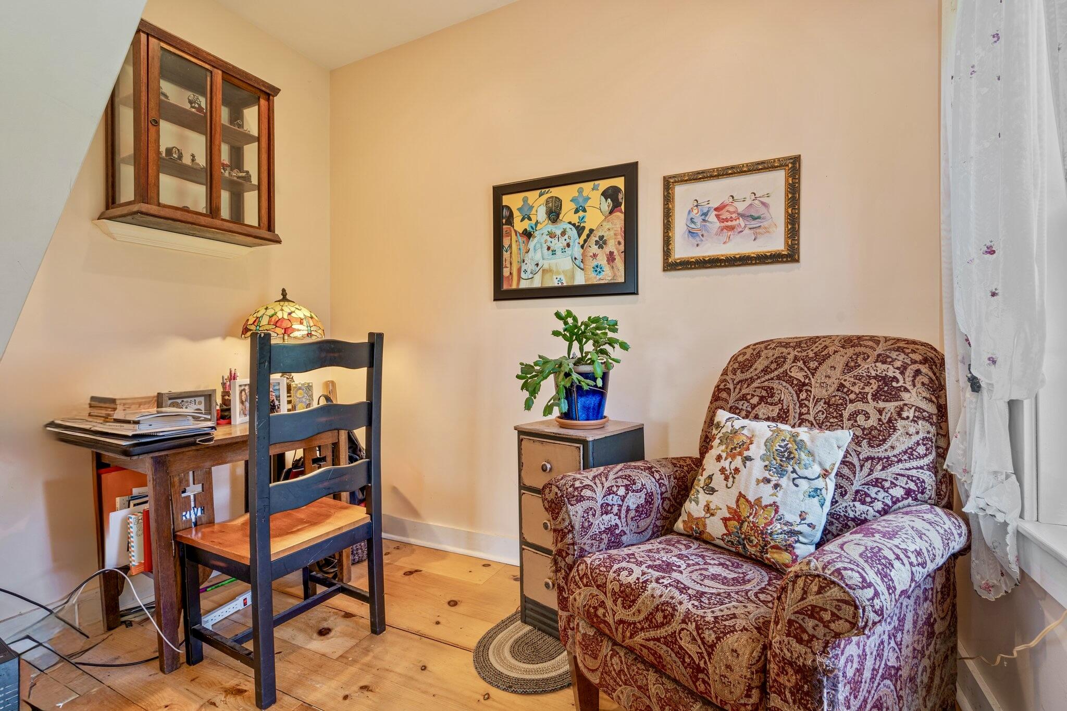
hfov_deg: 96.7
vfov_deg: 73.7
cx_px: 534
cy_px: 356
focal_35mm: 16
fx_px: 474
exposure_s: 1.6
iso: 80
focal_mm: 16
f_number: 9
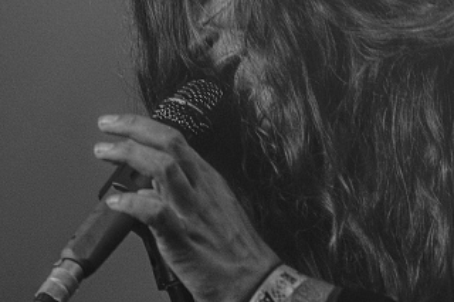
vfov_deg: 3.3
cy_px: 96
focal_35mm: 422
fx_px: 5320
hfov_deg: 4.9
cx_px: 475
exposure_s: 1/100
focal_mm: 125
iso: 320
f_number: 5
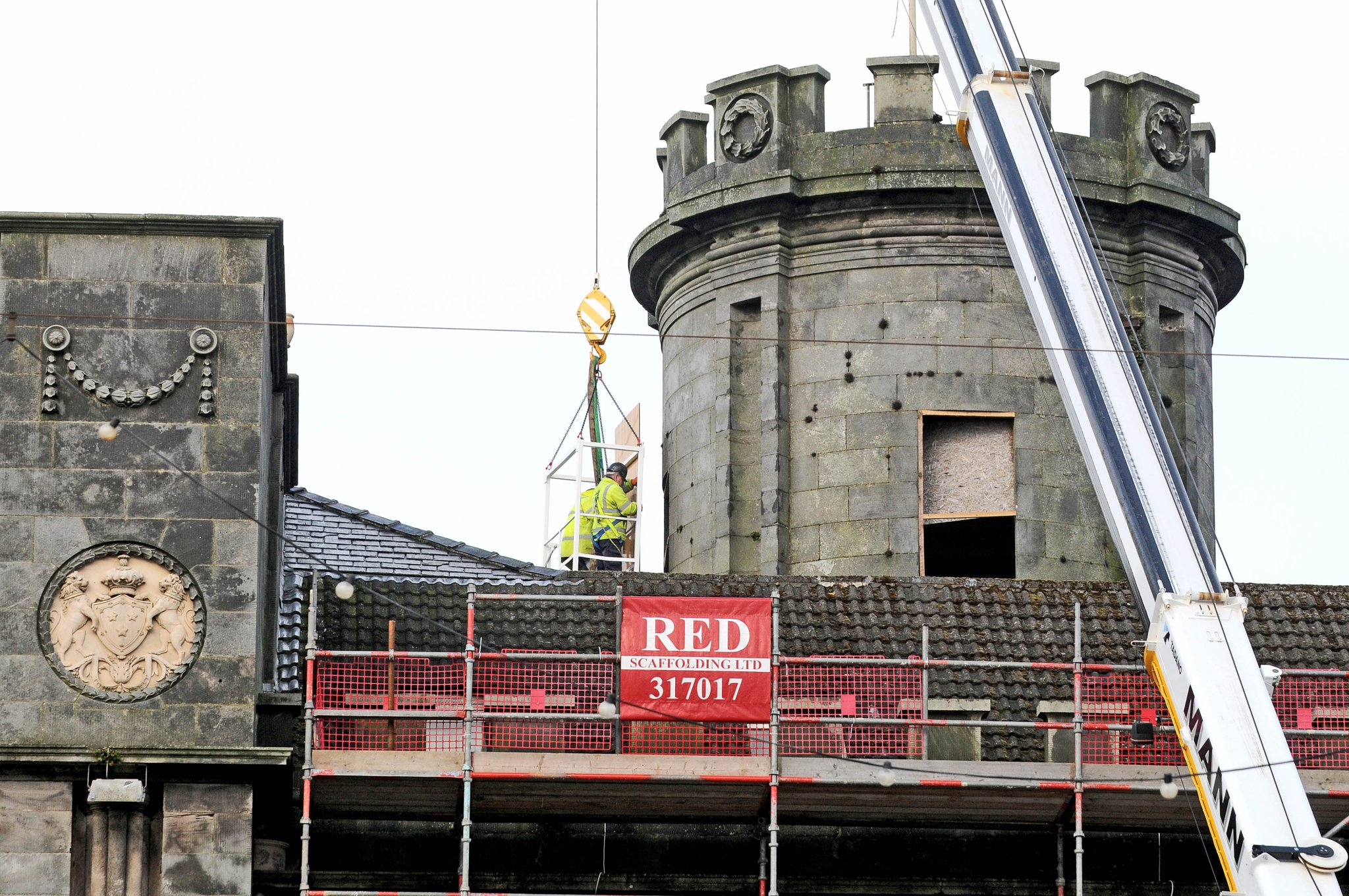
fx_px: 6175
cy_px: 448
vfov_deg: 8.3
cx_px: 674
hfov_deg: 12.5
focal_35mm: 165
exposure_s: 1/200
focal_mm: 110
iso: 320
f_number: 7.1
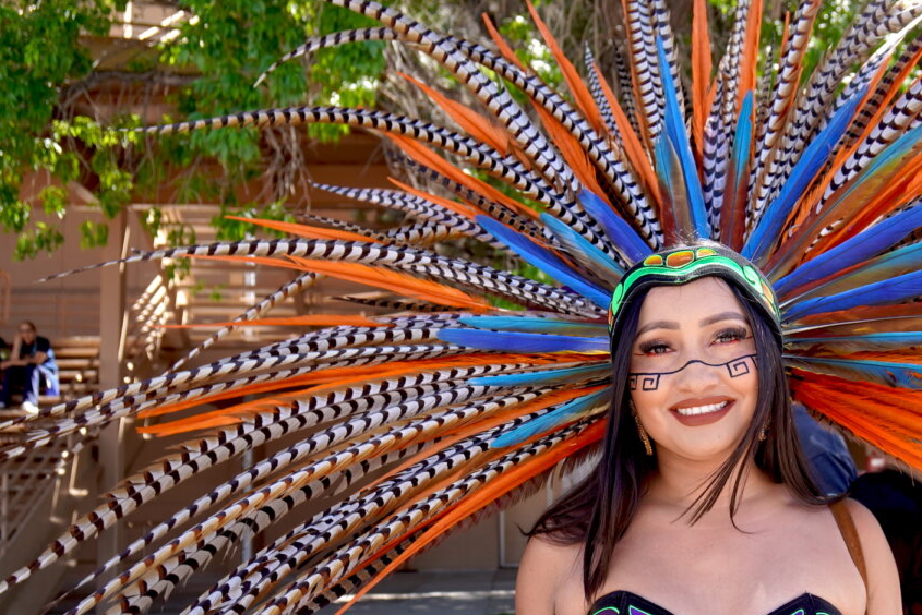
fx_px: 1145
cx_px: 580
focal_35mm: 45
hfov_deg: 43.5
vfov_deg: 29.8
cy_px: 426
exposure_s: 1/200
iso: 100
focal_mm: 21
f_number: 4
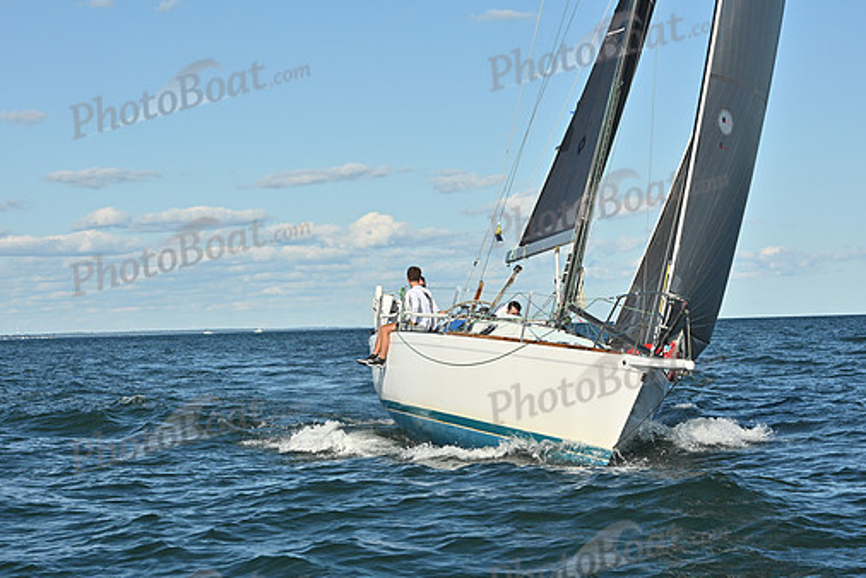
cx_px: 400
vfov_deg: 14.6
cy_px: 317
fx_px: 2262
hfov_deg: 21.7
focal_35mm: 94
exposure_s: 1/1250
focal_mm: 82
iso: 320
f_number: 9
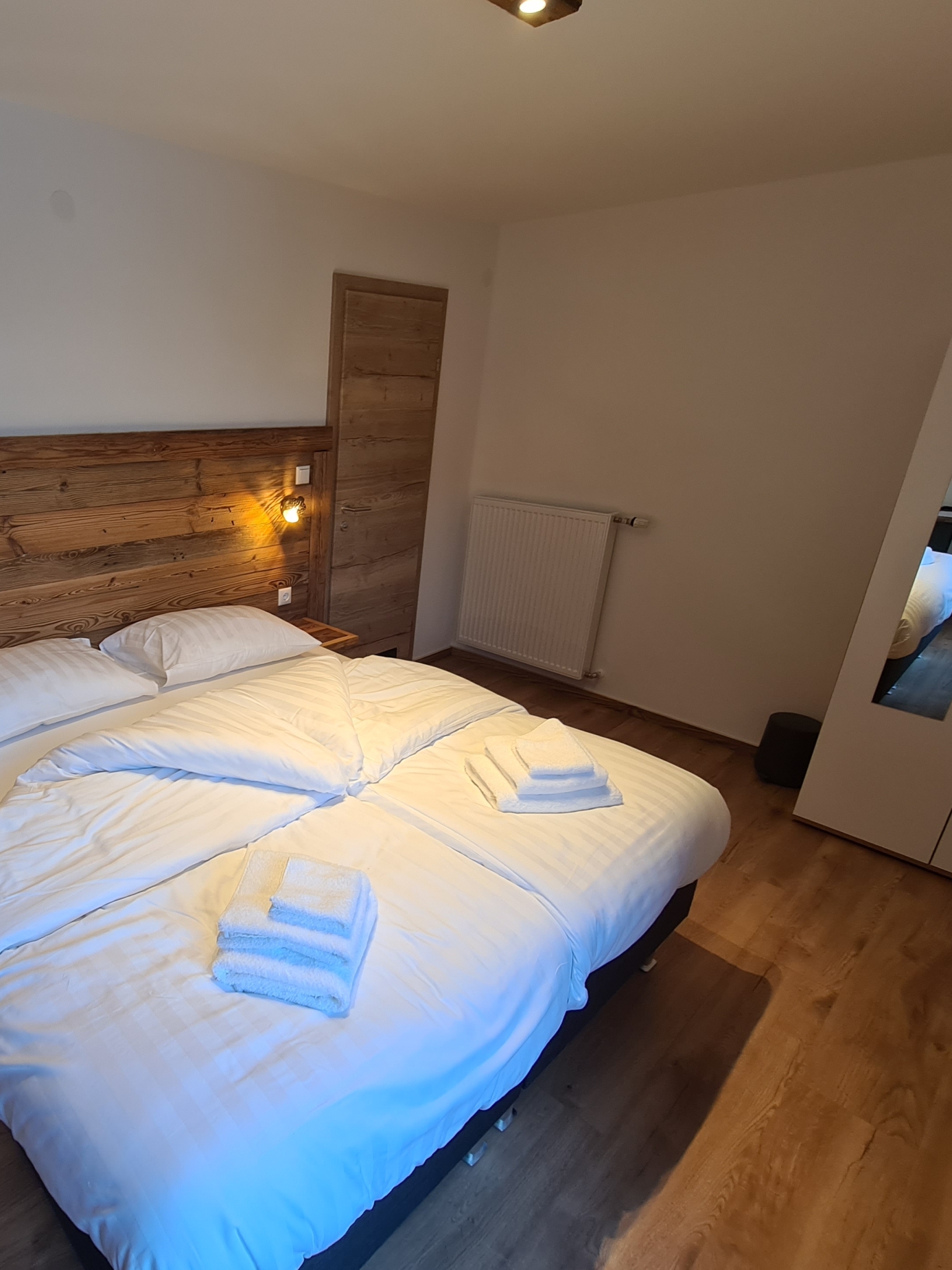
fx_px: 660
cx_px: 247
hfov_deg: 67.4
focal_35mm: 18
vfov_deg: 87.7
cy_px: 652
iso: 80
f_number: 2.2
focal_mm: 2.2
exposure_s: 1/50
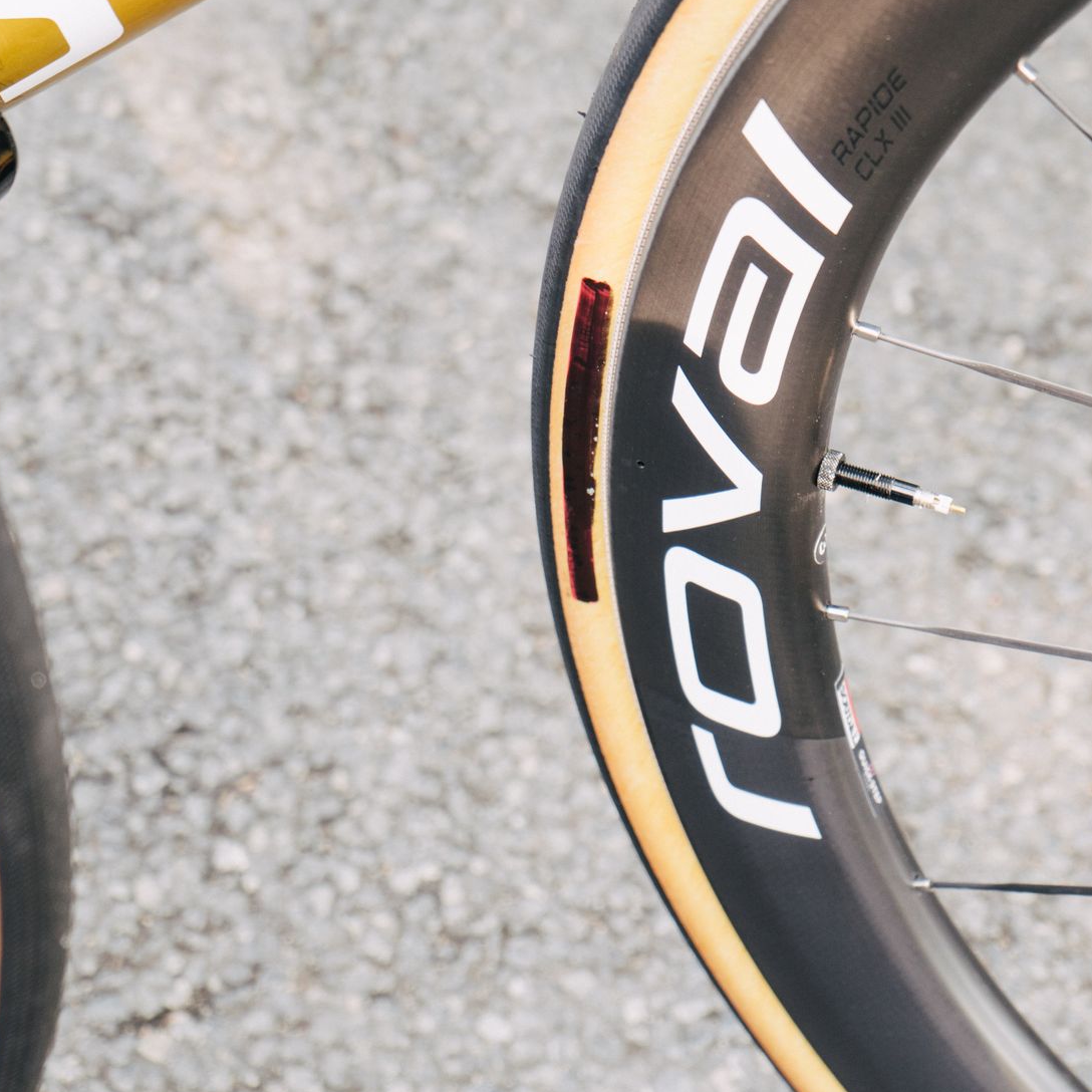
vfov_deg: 16.6
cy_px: 429
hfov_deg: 16.6
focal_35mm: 105
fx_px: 3747
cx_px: 633
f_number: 5.6
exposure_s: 1/80
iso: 250
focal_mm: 70
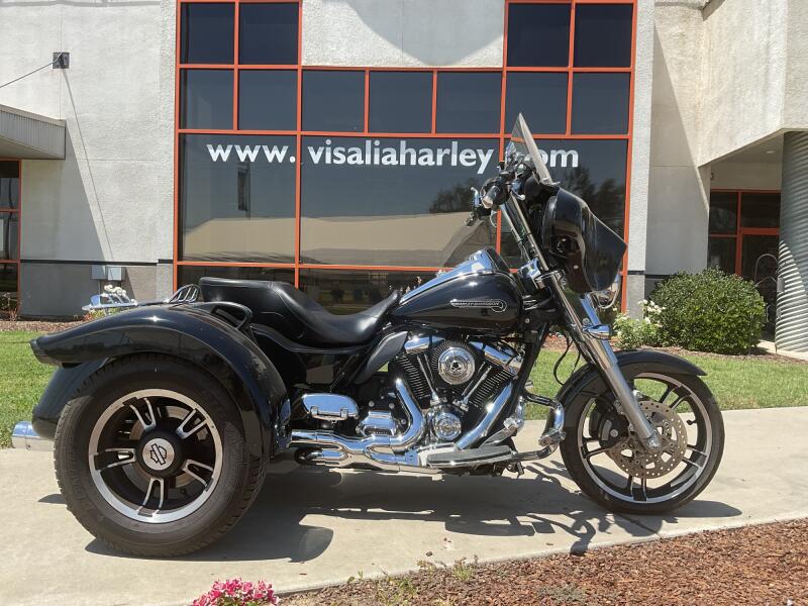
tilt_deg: -2.0
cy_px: 303
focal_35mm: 29
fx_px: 677
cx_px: 404
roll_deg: -0.4
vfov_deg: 48.2
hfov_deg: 61.7
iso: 16
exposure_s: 1/1279
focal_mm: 3
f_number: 1.8
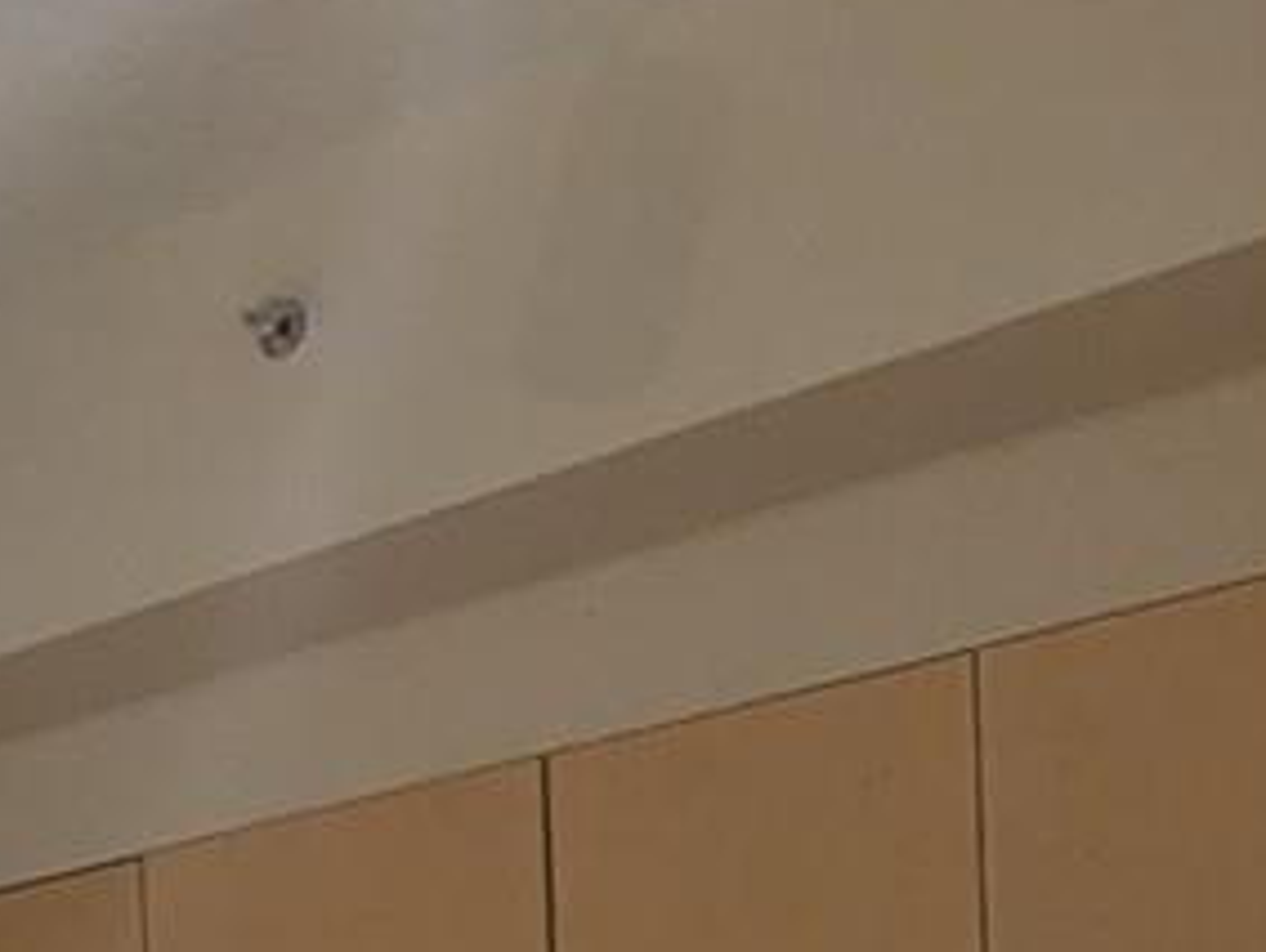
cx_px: -539
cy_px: 1582
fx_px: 2893
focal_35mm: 79
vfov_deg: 16.4
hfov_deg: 21.4
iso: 411
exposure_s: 1/60
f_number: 2.2
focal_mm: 1.83
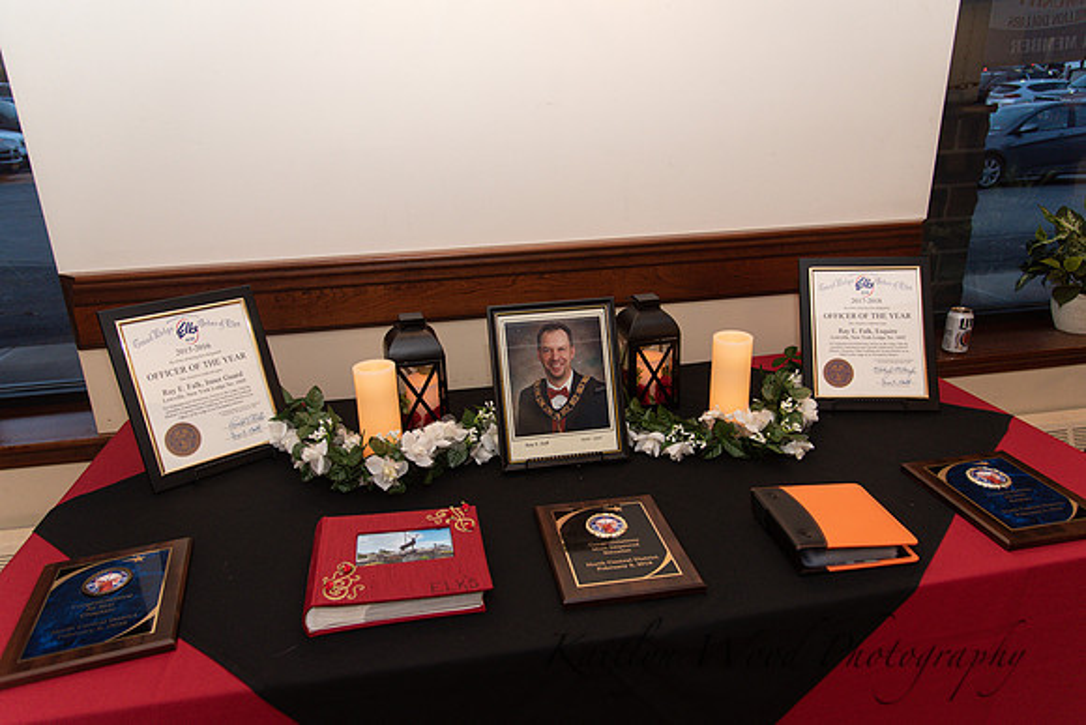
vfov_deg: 53.2
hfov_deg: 73.7
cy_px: 362
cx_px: 543
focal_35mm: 24
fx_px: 724
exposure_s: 1/200
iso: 800
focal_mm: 24
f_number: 4
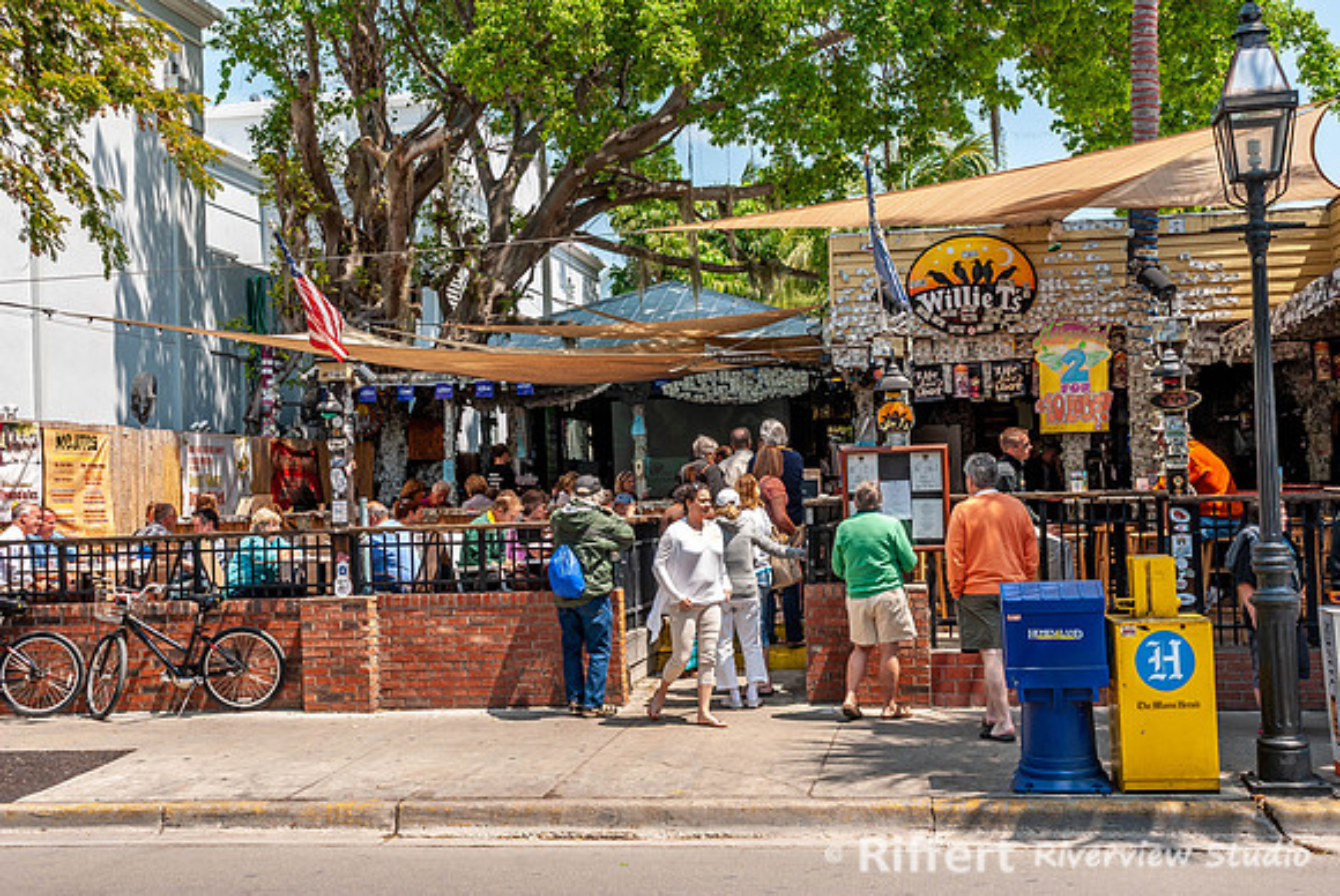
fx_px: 1565
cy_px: 448
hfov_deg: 46.4
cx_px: 670
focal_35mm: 42
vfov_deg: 32.0
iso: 100
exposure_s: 1/160
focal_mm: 28
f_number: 6.3
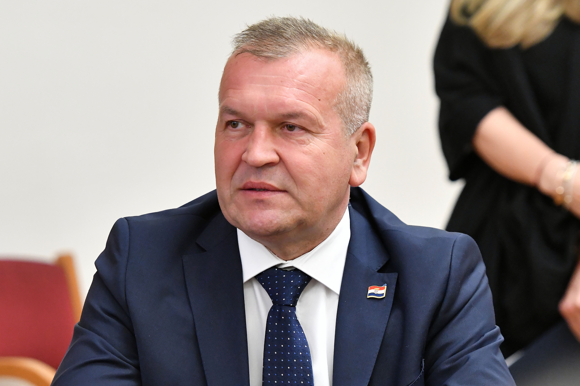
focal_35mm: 145
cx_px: 290
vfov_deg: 9.5
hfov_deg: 14.2
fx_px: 2336
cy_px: 193
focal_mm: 145
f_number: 4
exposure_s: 1/250
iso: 2500
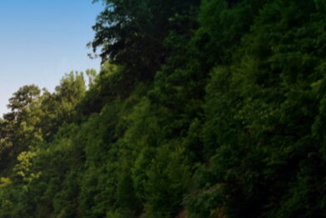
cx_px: -40
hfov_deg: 10.8
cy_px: 238
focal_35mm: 188
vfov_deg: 7.3
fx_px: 1704
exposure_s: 1/200
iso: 250
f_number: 10
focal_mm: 48
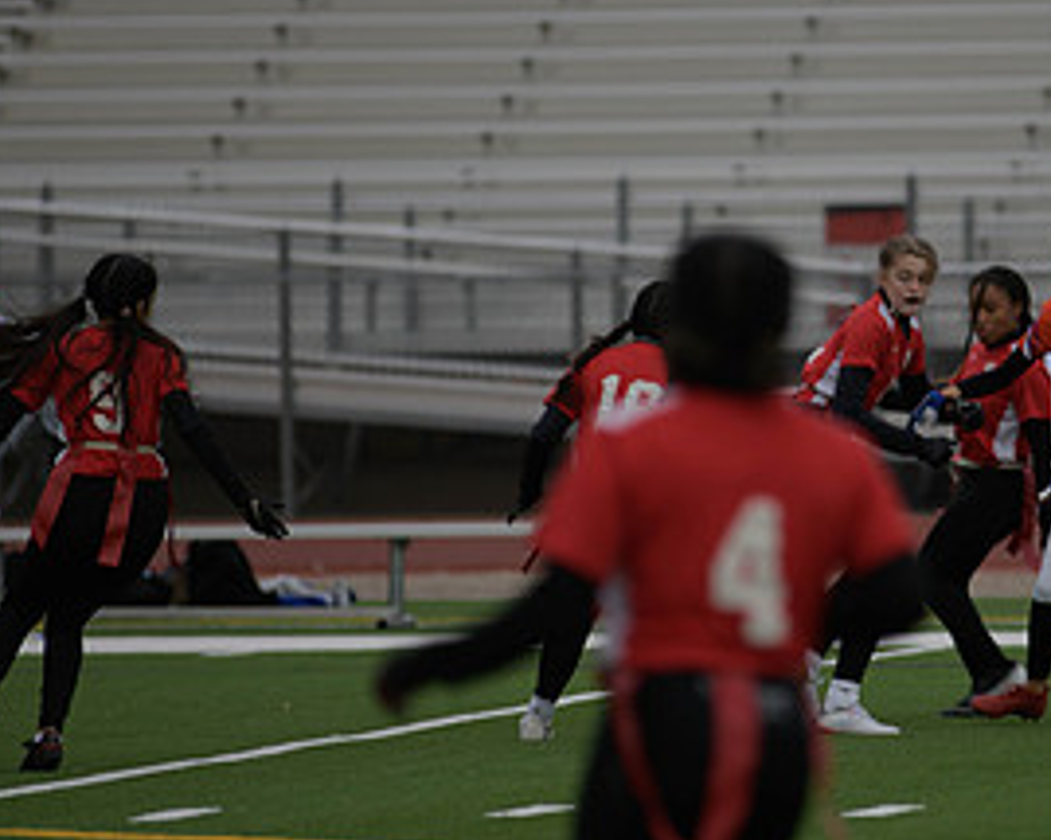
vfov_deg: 3.8
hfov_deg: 4.8
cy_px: 354
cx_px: 832
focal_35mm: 405
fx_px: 12593
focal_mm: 200
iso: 64
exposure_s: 1/200
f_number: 2.8
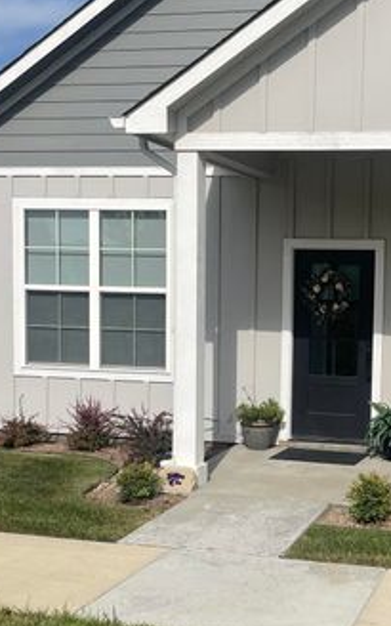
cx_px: 359
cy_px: 386
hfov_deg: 22.5
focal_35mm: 56
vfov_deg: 36.1
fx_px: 955
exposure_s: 1/7813
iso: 32
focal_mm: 4.2
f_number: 1.6
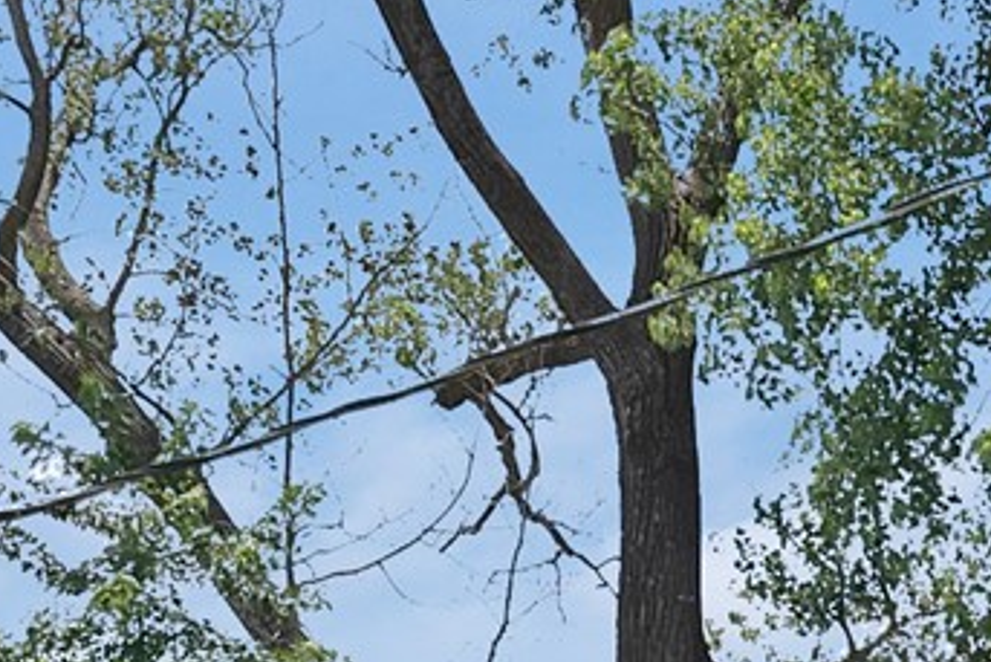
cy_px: 1441
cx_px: 2002
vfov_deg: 8.4
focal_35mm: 152
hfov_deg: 12.0
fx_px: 4186
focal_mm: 24
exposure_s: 1/160
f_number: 9
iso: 640
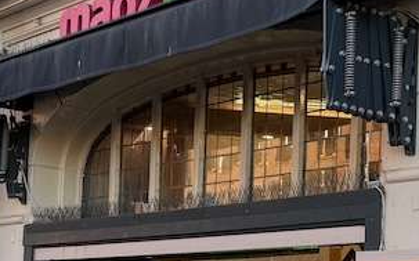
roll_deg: -1.7
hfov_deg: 22.8
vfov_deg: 14.9
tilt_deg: +4.2
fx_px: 981
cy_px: 273
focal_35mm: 86
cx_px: 454
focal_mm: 6.76
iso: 80
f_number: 1.78
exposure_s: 1/405
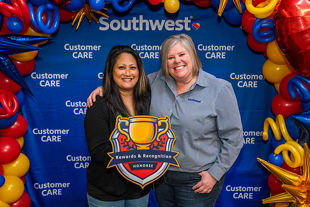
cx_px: 154
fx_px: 362
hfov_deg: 46.4
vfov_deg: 32.0
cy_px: 104
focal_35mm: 42
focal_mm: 40
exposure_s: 1/160
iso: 1250
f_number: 4
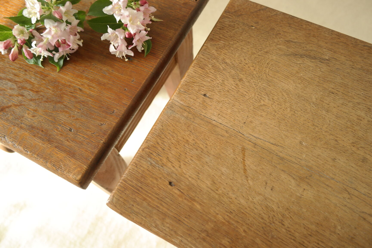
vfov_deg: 43.6
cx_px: 186
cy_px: 124
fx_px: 310
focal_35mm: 30
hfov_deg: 61.9
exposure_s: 1/25
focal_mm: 20
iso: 800
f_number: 5.6
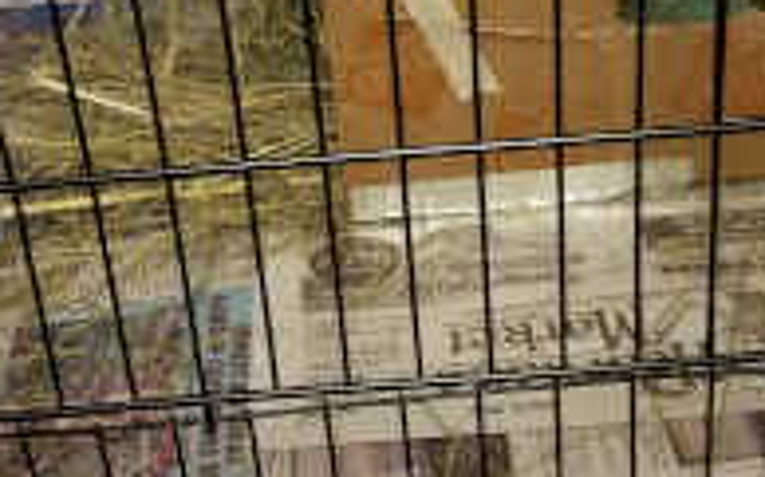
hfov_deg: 32.0
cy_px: 47
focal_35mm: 64
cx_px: 351
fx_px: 1334
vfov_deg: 19.9
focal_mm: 4.25
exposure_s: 1/10
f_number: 1.7
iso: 400
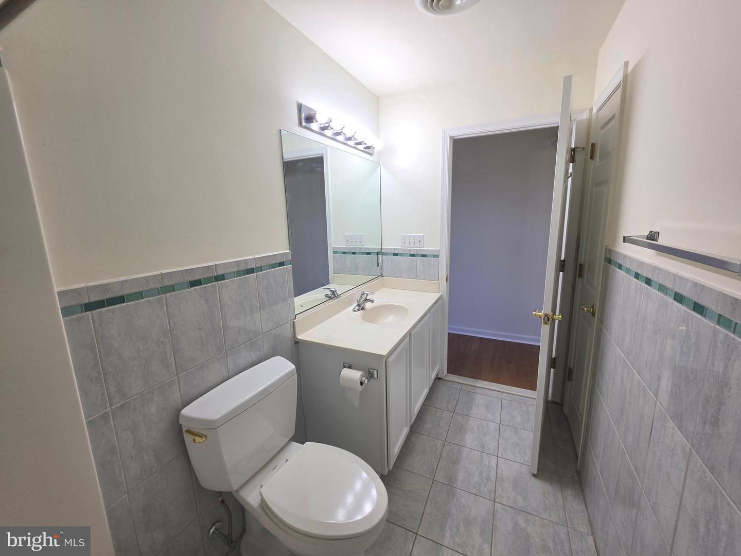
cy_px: 278
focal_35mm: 13
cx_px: 370
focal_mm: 2.2
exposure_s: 1/120
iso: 32
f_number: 1.9
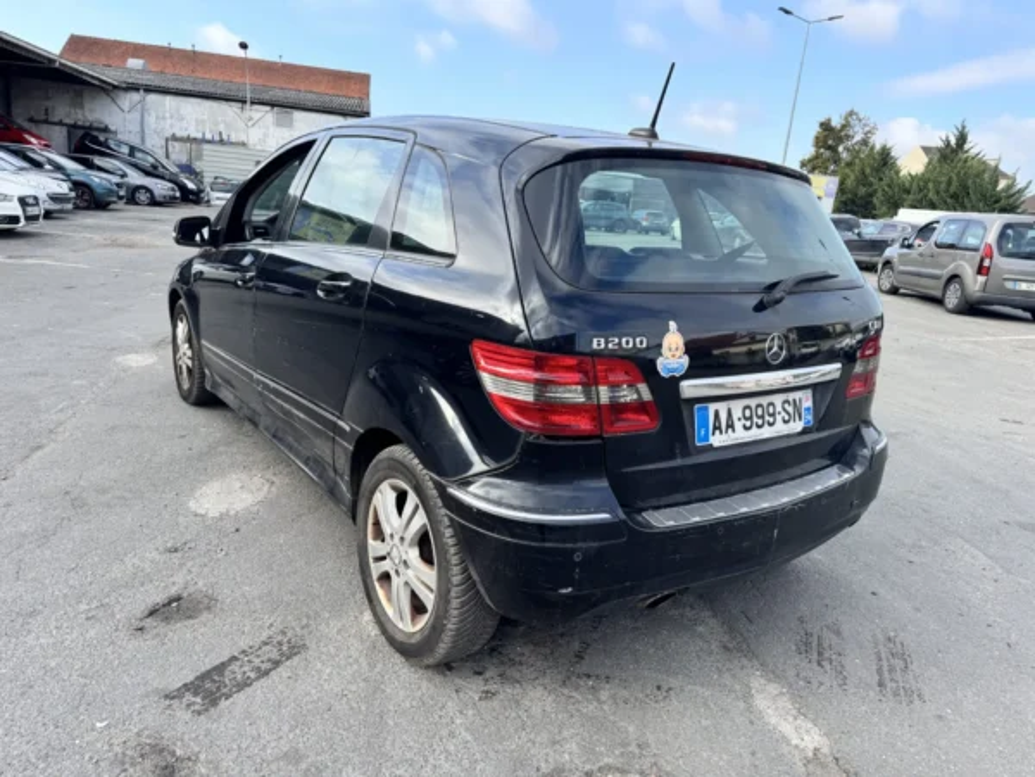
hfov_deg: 71.6
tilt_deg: -14.2
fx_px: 718
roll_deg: -5.0
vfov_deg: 56.8
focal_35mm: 24
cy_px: 388
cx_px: 518
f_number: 1.78
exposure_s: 1/1112
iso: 80
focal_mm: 6.76
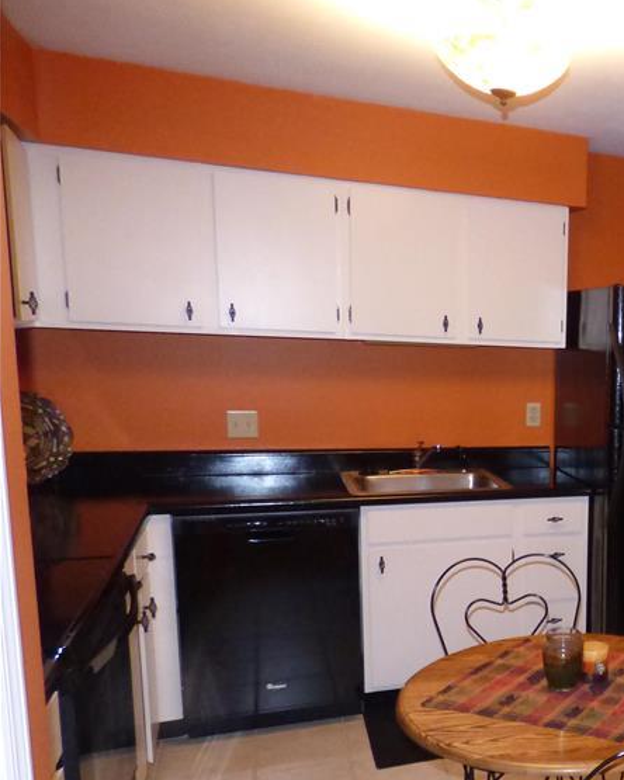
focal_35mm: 36
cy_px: 489
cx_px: 718
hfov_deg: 34.4
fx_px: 831
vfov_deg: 49.8
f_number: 2.8
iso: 800
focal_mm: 3.58
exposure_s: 1/60
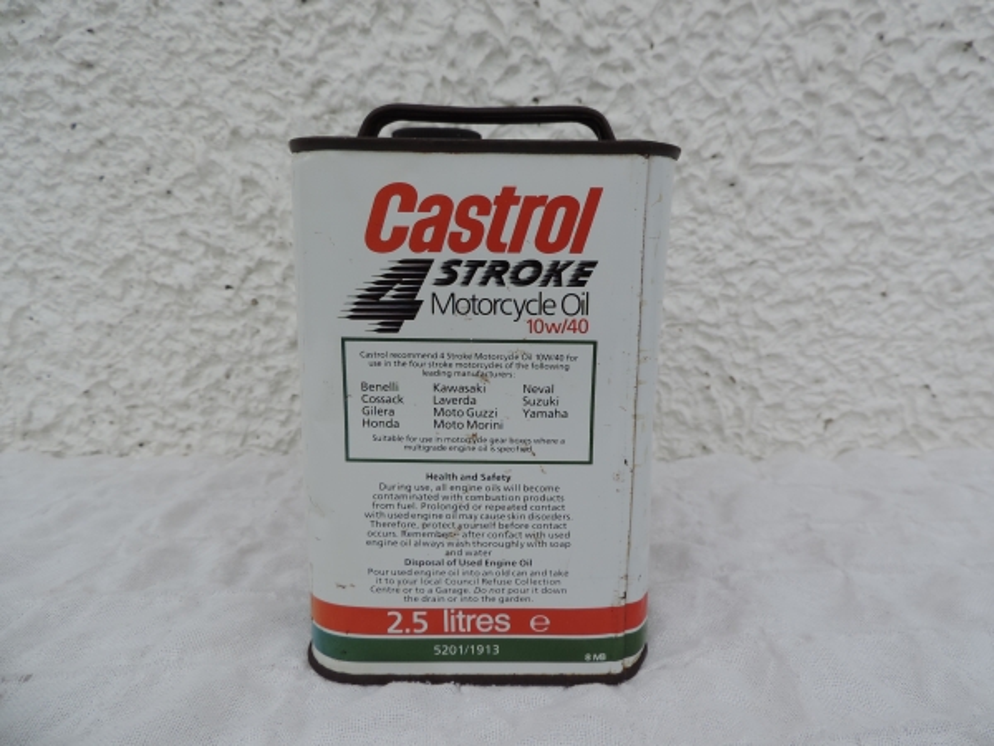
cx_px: 497
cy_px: 373
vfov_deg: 56.8
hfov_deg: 71.6
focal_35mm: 24
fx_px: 689
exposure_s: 1/500
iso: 80
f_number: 3
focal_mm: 4.3
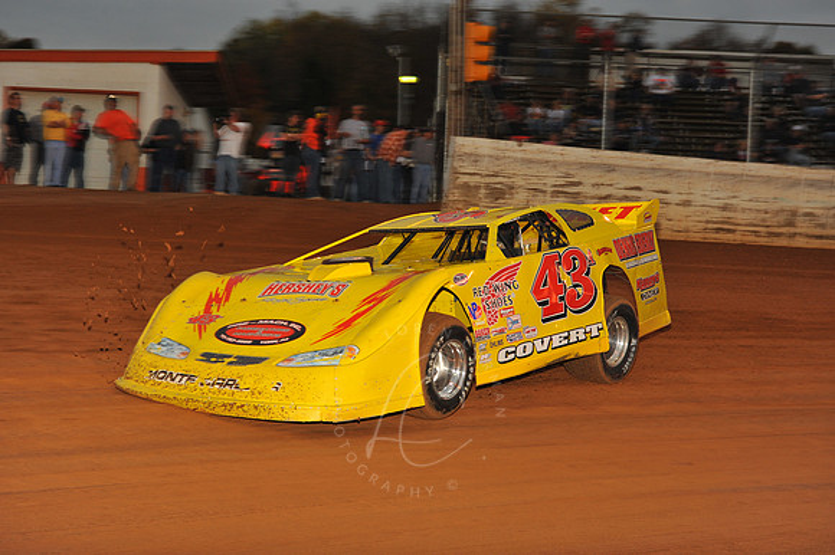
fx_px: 1623
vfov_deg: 19.4
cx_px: 418
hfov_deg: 28.9
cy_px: 278
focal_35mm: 70
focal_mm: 70
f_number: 7.1
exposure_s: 1/320
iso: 800
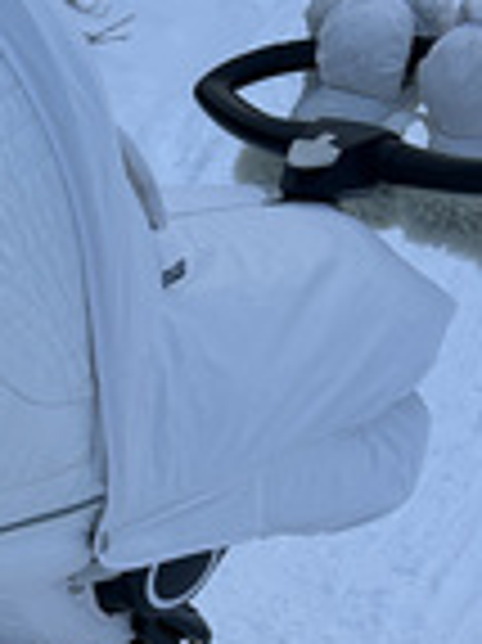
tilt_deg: -33.8
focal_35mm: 91
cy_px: 676
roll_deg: +2.6
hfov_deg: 15.5
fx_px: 1692
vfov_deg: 20.7
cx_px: -133
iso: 50
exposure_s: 1/1266
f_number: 1.5
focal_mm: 5.7
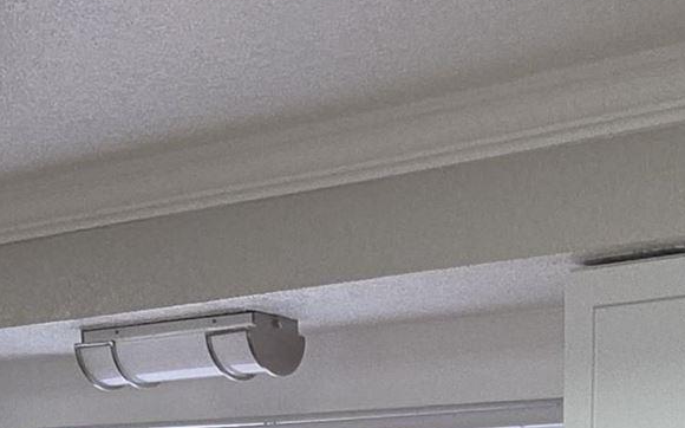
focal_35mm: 73
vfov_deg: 13.5
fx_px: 1362
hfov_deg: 27.8
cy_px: 1004
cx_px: 509
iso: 100
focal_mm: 2.2
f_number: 1.9
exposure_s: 1/60
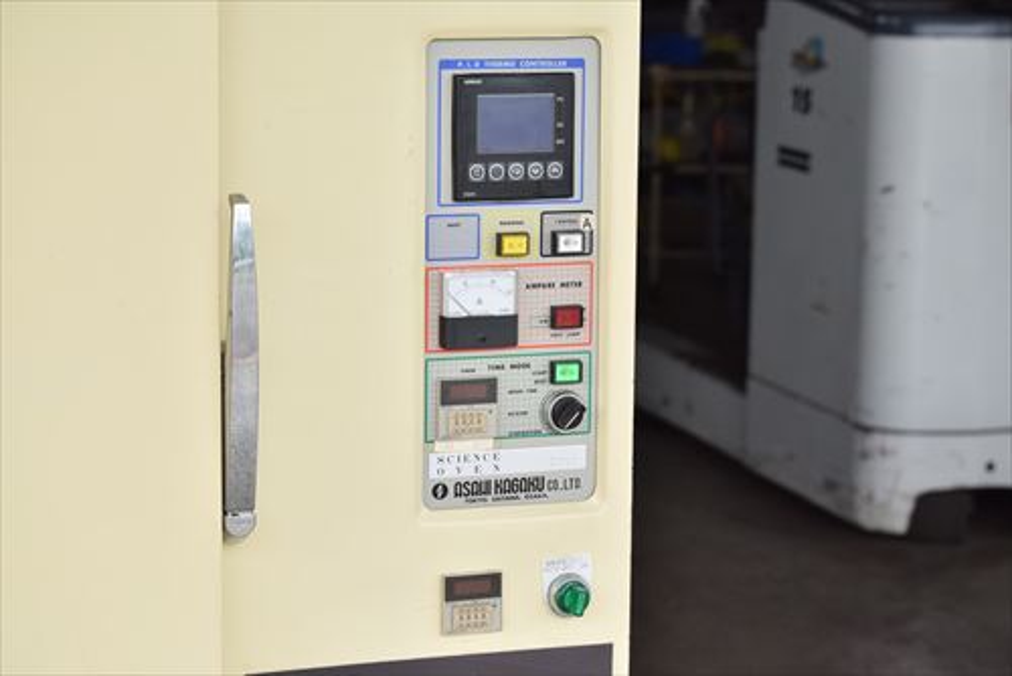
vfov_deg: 16.6
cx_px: 506
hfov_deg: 24.6
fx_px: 2320
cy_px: 338
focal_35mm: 82
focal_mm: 55
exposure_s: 1/2000
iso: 1250
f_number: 6.3
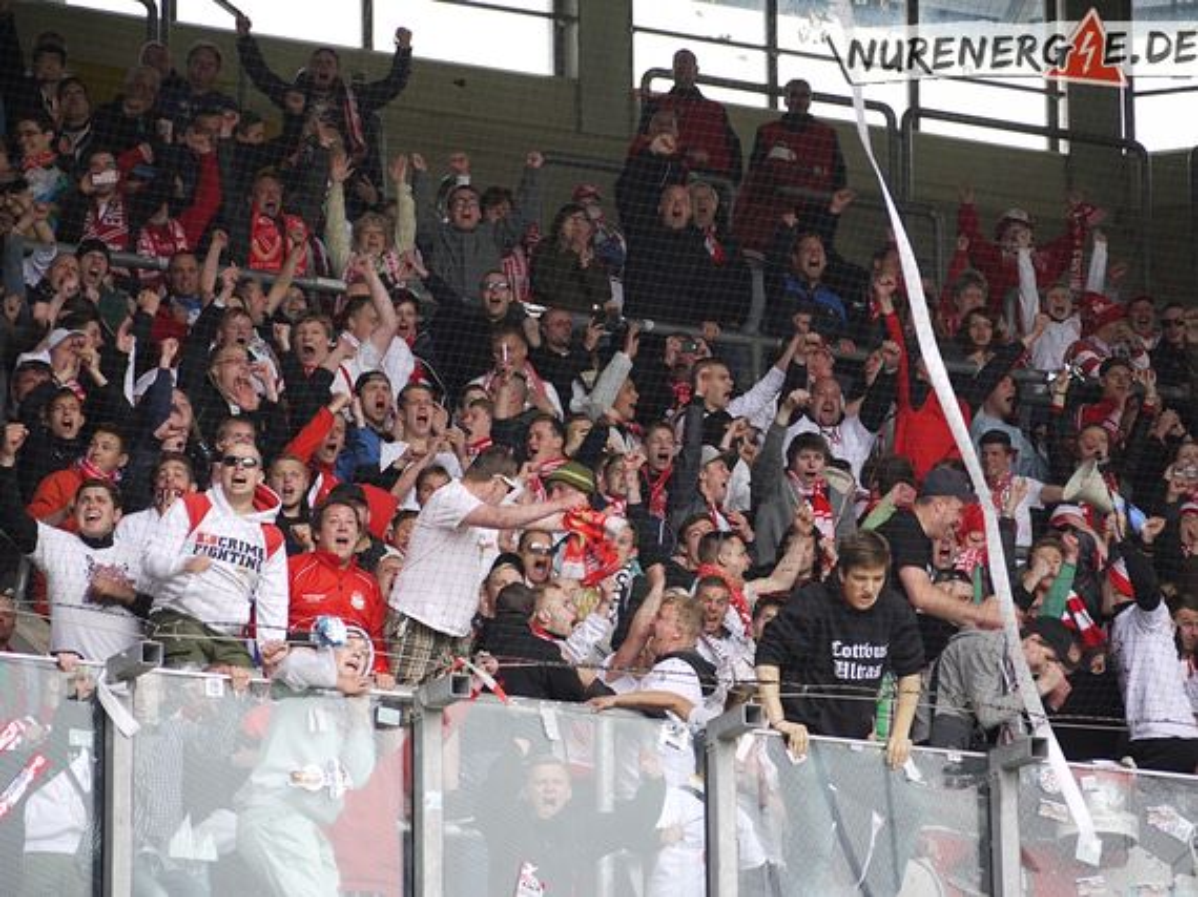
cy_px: 448
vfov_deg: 7.2
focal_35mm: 206
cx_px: 599
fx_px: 7126
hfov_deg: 9.6
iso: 320
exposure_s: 1/160
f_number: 4.7
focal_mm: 103
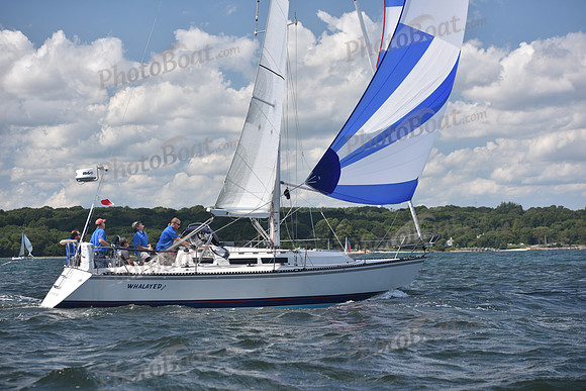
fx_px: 1270
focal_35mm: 78
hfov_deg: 26.0
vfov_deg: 17.5
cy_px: 196
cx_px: 293
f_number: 4.5
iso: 250
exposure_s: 1/1250
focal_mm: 78
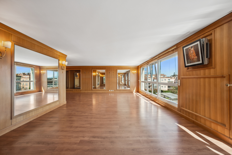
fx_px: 90
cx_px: 116
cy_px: 78
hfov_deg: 104.2
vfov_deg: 81.3
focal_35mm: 14
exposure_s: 1/80
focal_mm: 14
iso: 200
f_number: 8
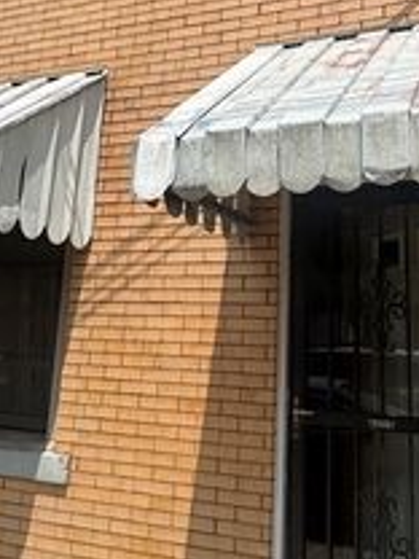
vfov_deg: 41.3
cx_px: 239
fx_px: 726
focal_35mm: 45
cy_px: 165
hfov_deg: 32.1
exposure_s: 1/2146
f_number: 2.2
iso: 50
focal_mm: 2.22
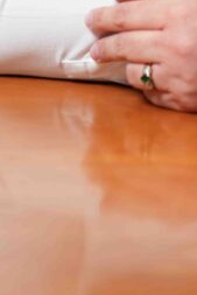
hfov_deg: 4.8
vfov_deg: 7.0
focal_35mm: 283
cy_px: -288
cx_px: 249
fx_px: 2320
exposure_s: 1/160
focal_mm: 70
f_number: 3.2
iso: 400
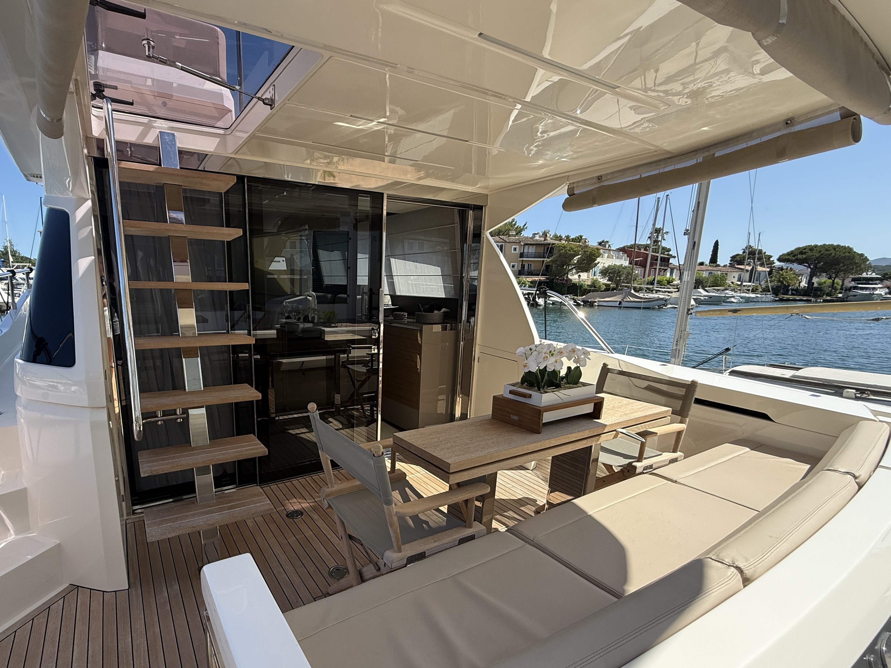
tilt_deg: -11.3
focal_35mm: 14
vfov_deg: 85.7
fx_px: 360
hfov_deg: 102.1
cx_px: 446
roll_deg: -0.8
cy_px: 334
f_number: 2.2
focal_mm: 2.22
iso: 64
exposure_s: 1/658
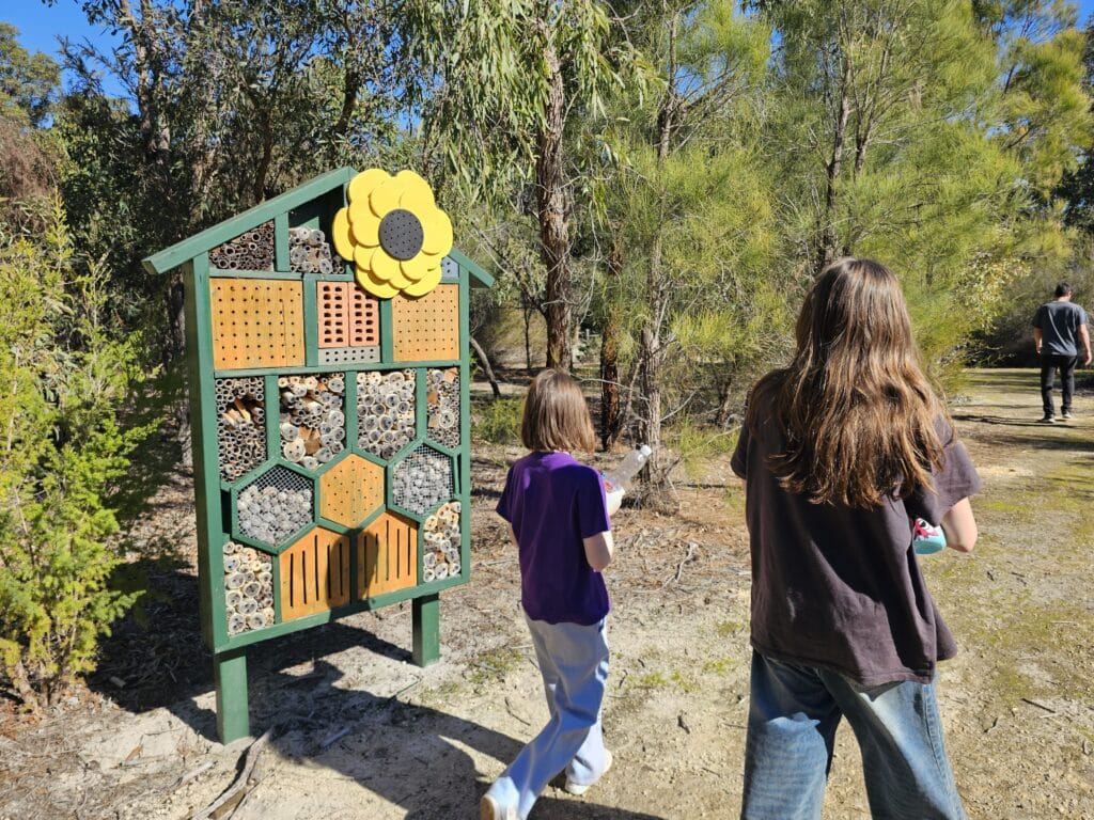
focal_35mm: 23
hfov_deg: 73.9
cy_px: 410
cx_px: 547
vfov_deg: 58.9
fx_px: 727
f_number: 1.7
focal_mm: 6.3
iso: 10
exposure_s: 1/424
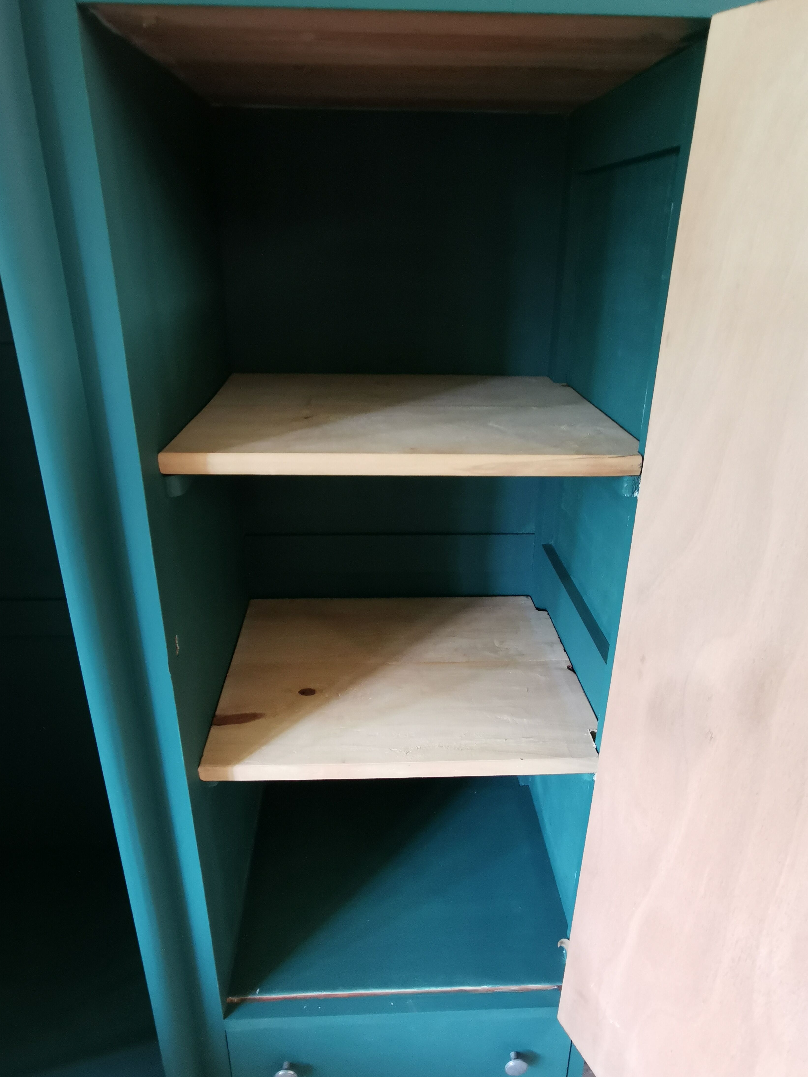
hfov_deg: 61.1
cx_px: 405
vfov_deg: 76.4
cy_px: 559
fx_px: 685
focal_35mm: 22
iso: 400
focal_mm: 2.26
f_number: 2.2
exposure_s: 1/25
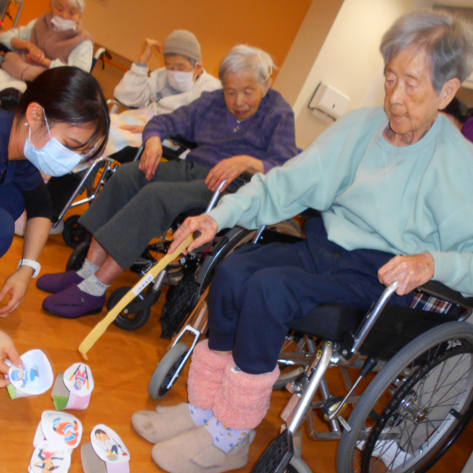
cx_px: 233
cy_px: 256
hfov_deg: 48.4
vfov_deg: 48.4
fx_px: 526
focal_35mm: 34
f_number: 3.2
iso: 200
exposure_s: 1/25
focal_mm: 4.6
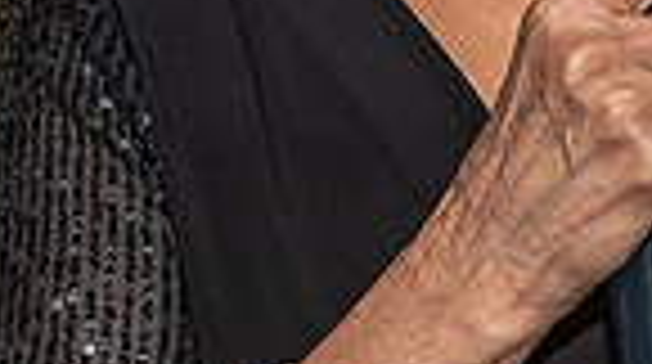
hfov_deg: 5.9
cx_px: 299
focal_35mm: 365
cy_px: -141
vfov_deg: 3.3
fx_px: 6300
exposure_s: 1/250
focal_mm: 45
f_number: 6.3
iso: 500
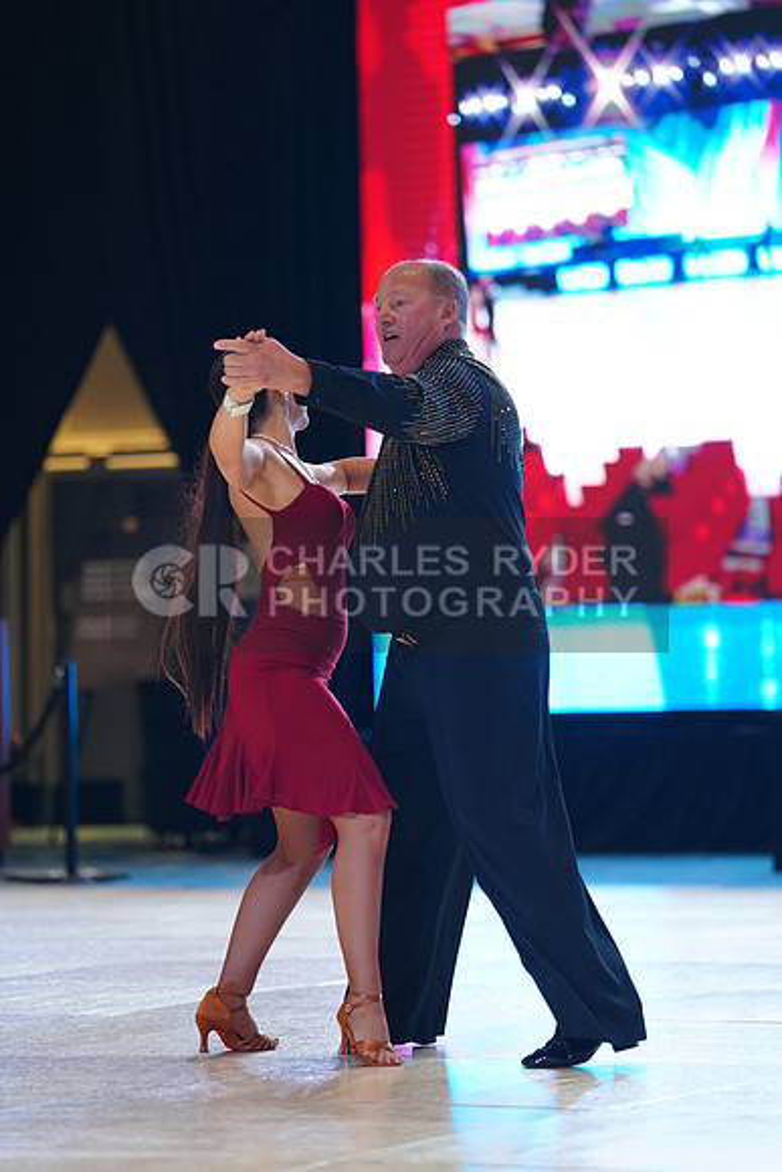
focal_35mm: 152
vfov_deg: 13.5
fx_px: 4949
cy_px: 586
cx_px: 391
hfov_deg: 9.0
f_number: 2.8
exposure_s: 1/400
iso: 2000
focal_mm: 152
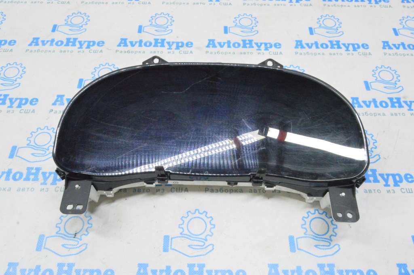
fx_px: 379
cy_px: 138
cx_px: 207
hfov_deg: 57.3
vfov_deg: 39.9
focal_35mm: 33
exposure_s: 1/15
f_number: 20
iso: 6400
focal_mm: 22
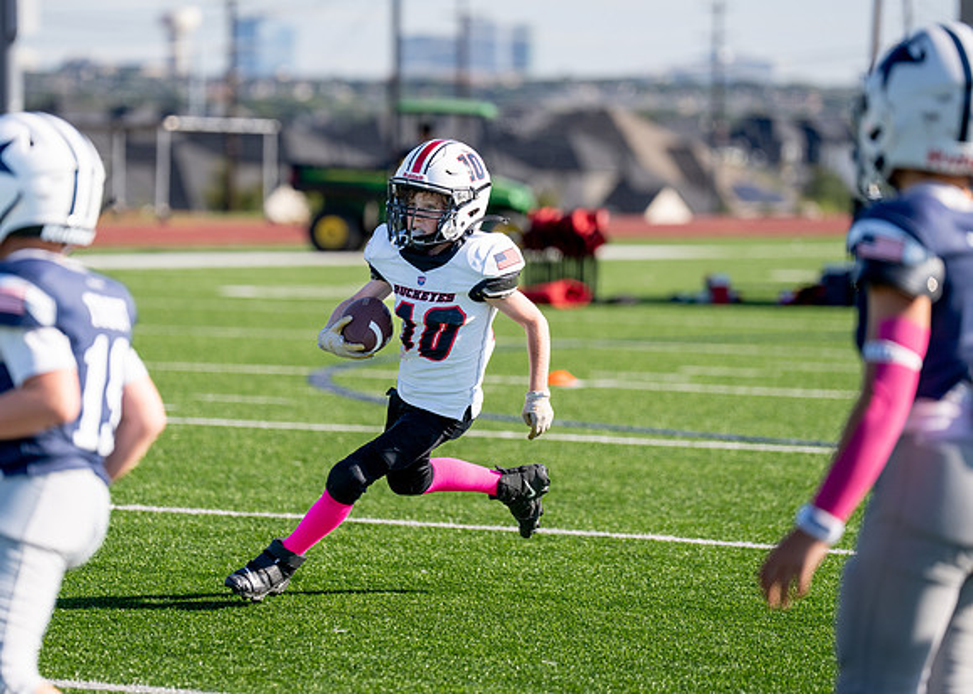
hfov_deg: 10.7
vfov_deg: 7.7
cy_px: 301
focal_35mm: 188
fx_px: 5193
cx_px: 411
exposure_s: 1/4000
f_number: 2.8
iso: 320
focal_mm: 151
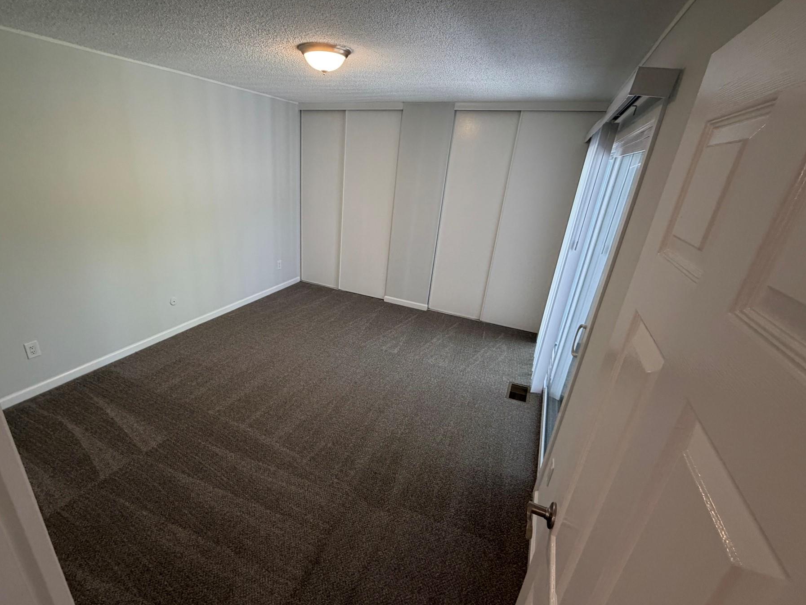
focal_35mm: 16
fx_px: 373
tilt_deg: -21.5
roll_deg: -2.7
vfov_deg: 78.1
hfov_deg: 94.1
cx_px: 359
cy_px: 312
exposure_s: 1/120
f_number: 2.2
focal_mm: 2.22
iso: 250
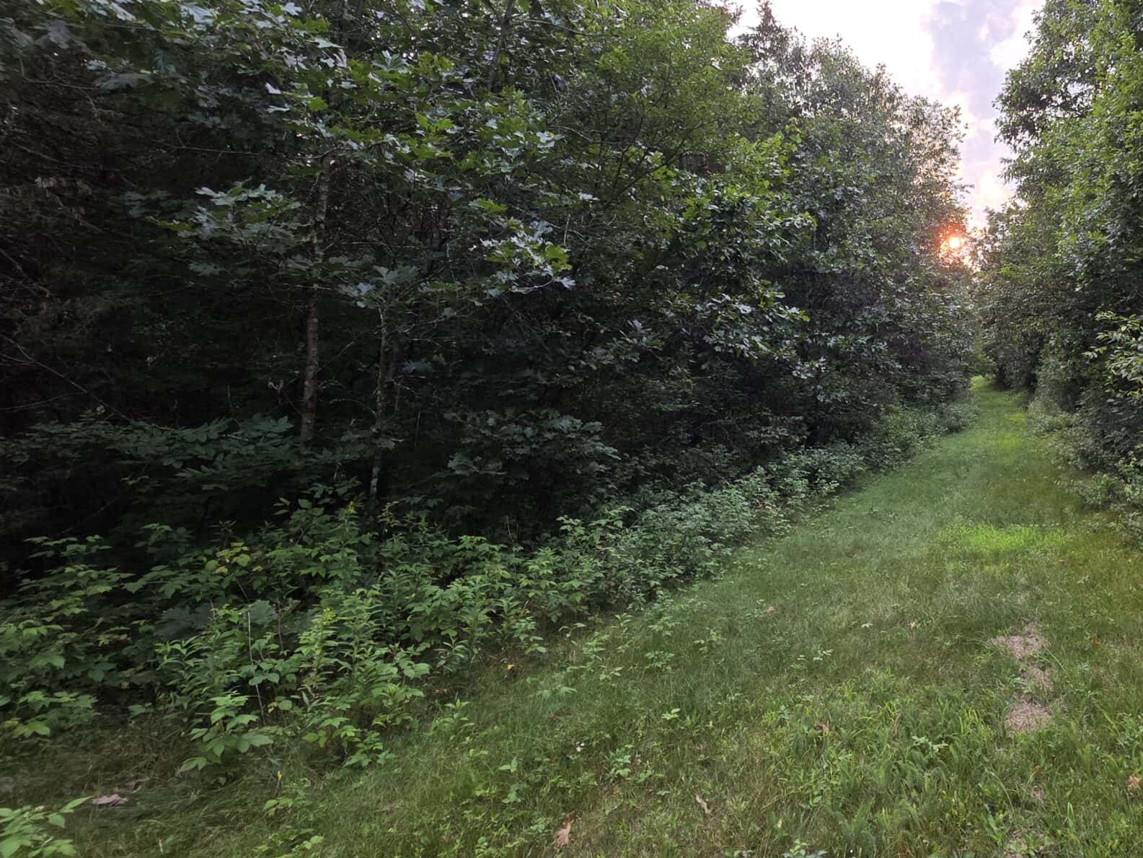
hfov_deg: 72.9
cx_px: 871
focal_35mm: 21
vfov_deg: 63.1
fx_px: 693
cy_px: 361
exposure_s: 1/120
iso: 40
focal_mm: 2.2
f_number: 1.9
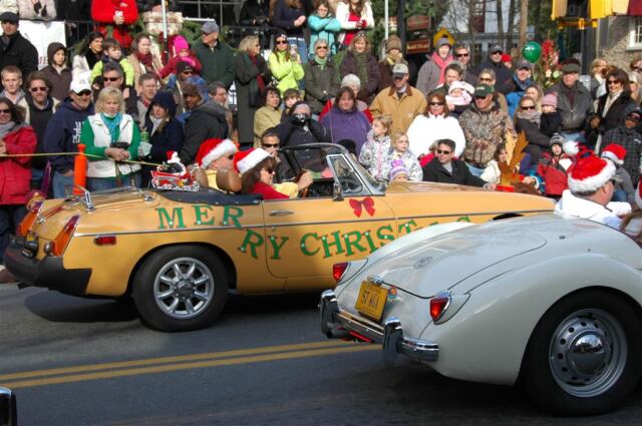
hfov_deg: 28.1
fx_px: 1282
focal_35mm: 72
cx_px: 321
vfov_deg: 18.9
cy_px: 213
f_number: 10
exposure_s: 1/200
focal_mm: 48
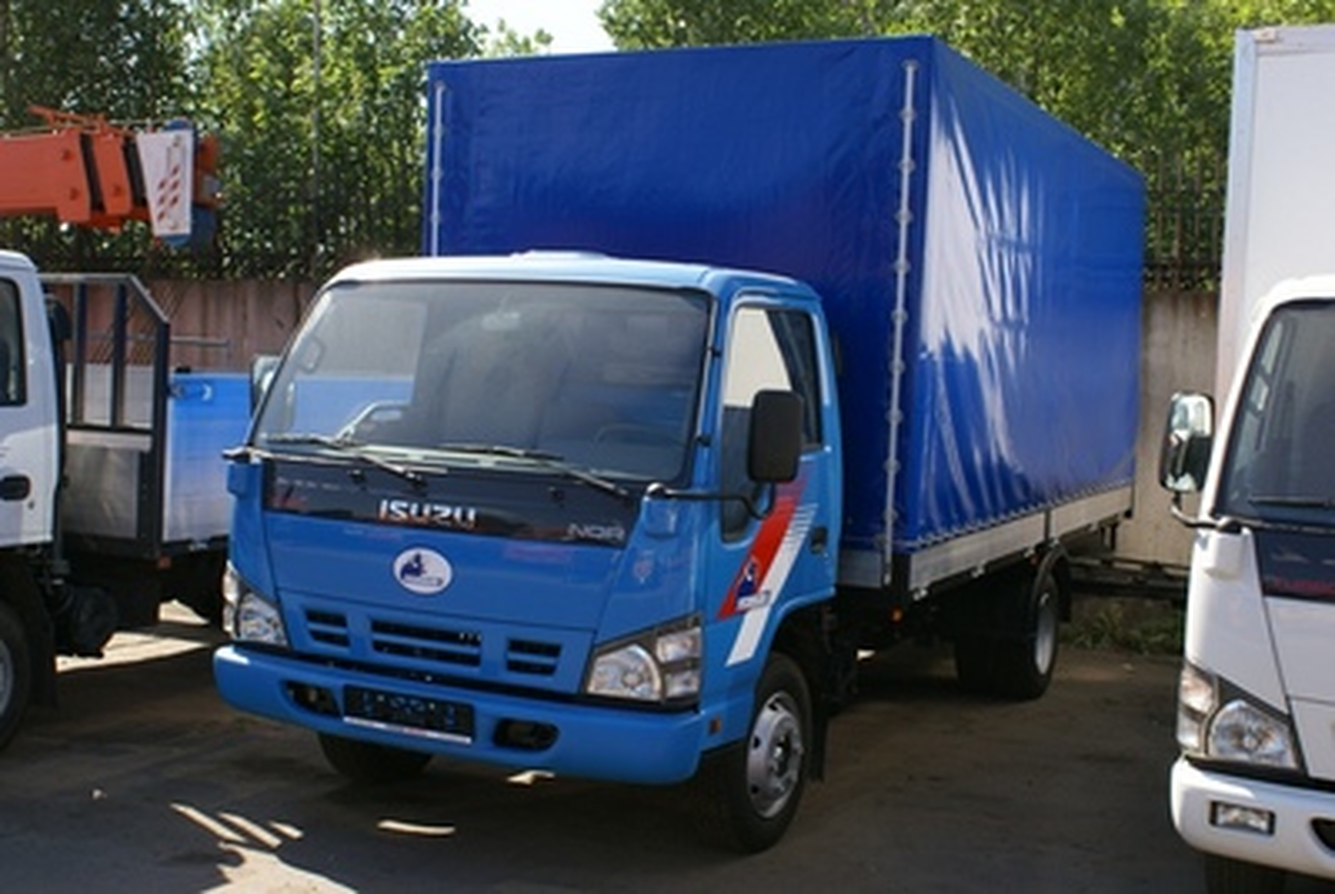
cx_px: 668
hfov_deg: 46.3
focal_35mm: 42
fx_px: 1560
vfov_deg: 32.0
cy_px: 447
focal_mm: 28
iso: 100
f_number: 9
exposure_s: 1/125
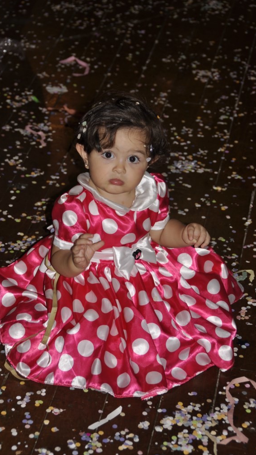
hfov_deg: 12.7
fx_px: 1146
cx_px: 119
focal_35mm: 95
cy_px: 229
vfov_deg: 22.5
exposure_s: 1/60
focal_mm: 60
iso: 200
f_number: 4.8
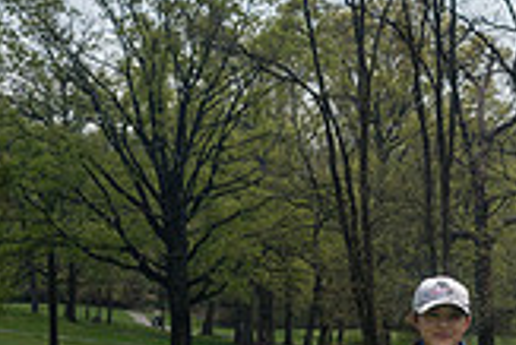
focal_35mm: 159
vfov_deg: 8.6
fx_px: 2281
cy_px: 408
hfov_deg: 12.9
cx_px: 403
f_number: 7.1
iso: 200
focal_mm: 35
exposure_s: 1/500
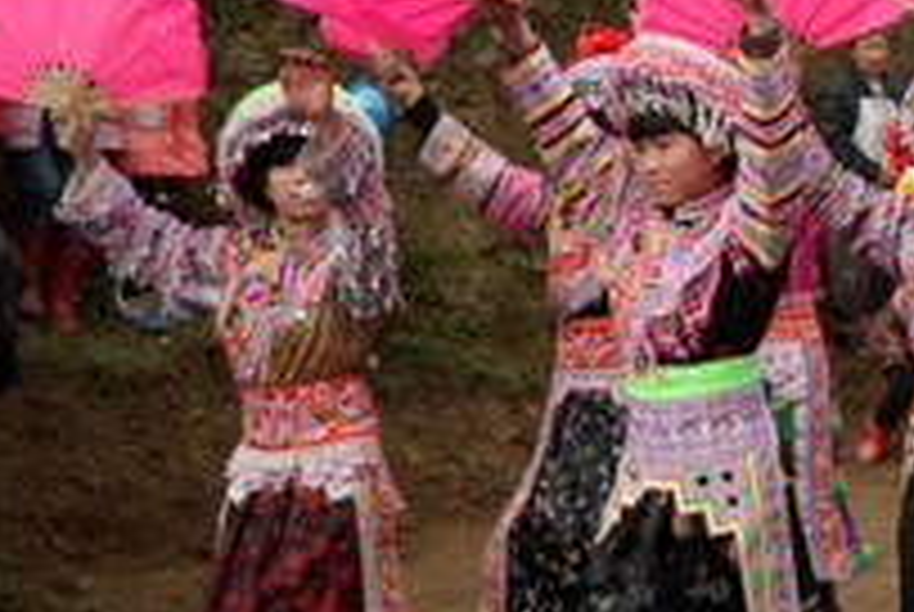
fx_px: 2339
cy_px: 209
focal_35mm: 92
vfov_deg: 14.9
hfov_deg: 20.7
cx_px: 1076
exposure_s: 1/500
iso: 80
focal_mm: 6.5
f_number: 3
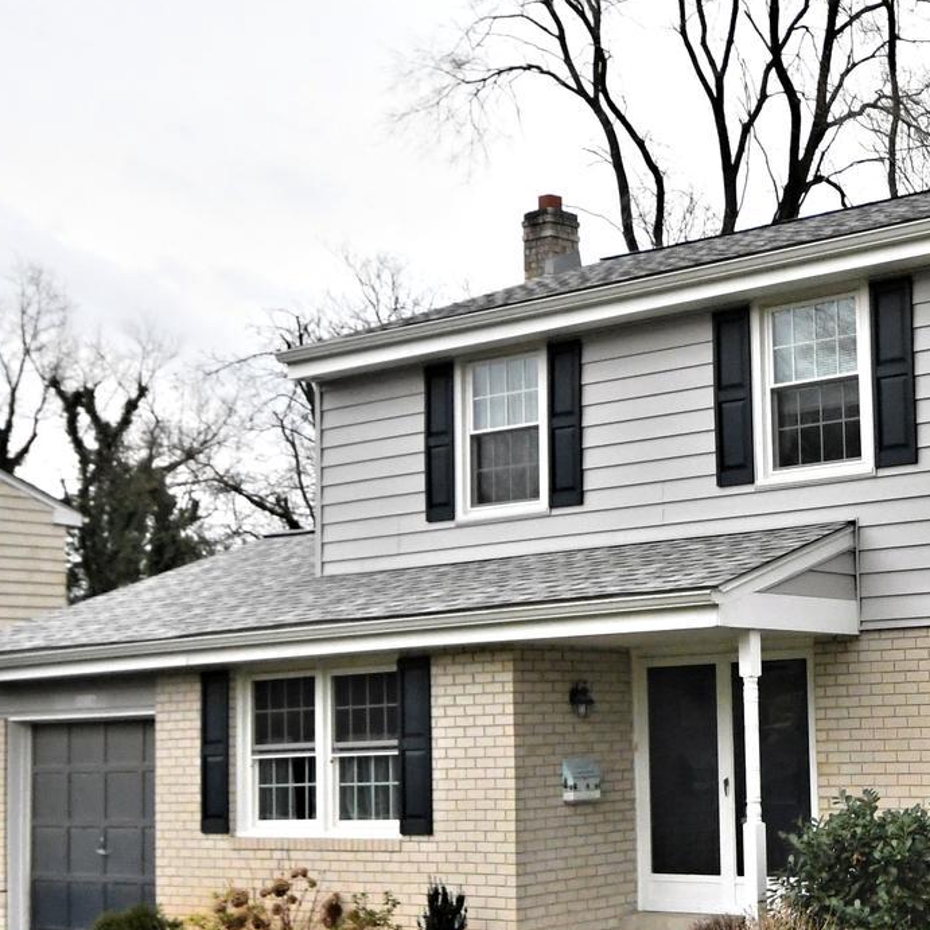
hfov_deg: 25.9
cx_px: 934
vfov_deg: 27.3
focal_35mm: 63
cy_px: 546
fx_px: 1915
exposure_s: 1/6400
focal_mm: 17
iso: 2000
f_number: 5.6
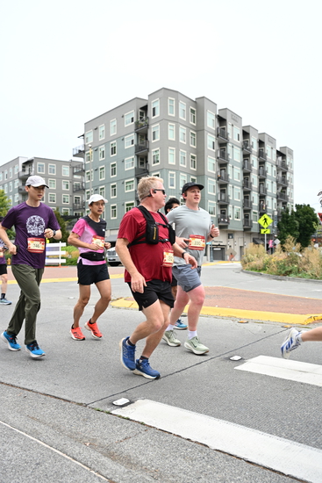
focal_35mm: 34
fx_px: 449
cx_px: 161
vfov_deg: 56.5
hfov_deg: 39.4
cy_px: 242
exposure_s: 1/800
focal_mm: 33.5
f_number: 4
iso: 1600
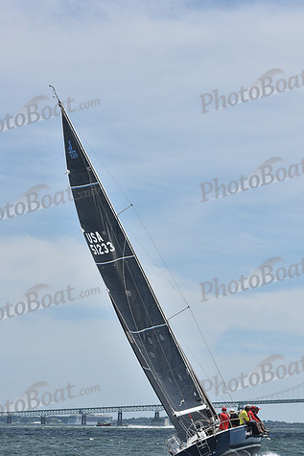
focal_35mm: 116
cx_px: 150
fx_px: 1468
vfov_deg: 17.6
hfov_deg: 11.8
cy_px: 241
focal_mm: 95
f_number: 8
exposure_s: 1/1250
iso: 250
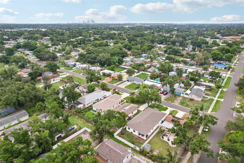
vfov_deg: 57.2
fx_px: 149
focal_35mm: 22
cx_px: 122
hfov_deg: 78.6
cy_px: 82
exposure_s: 1/1600
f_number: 2.8
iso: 400
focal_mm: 8.4
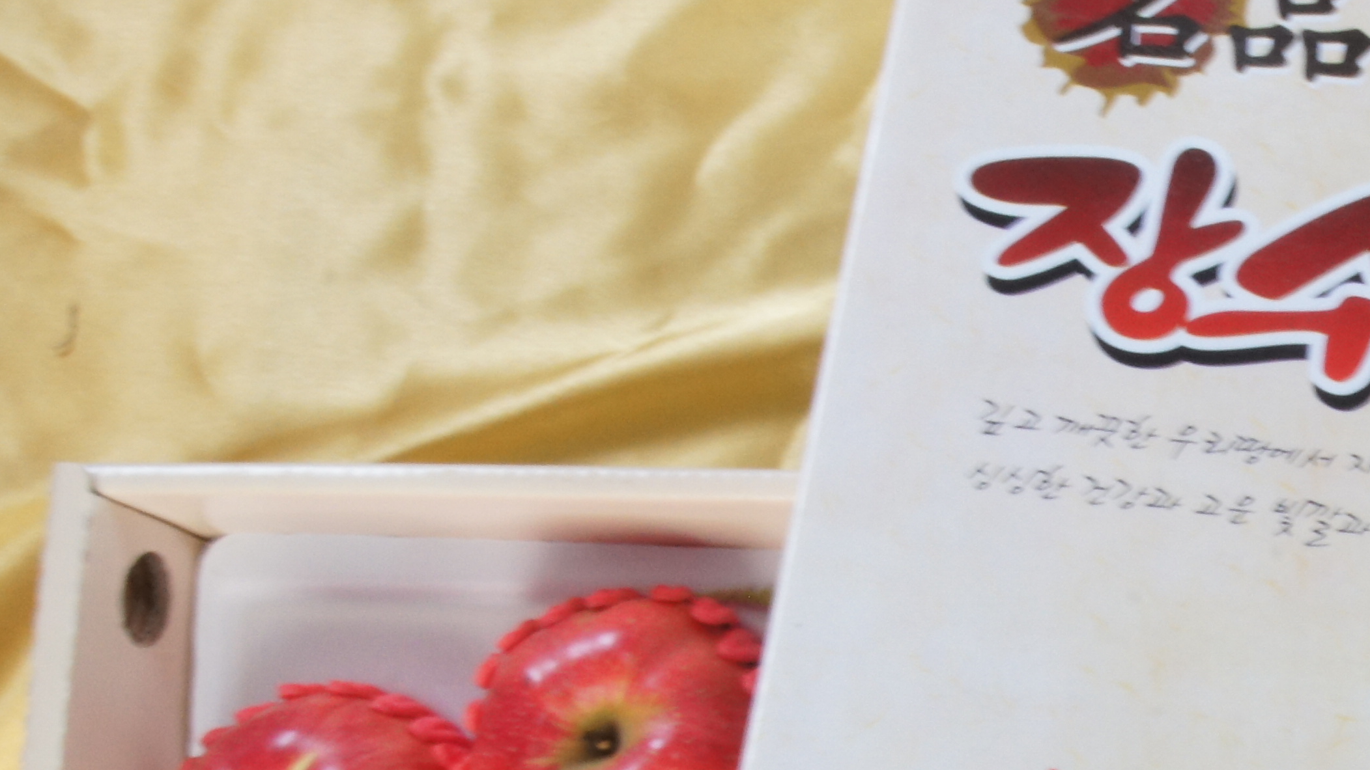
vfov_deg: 13.6
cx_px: 1450
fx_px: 3197
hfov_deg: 23.0
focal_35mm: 88
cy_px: 767
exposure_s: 1/2
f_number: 32
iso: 800
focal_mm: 24
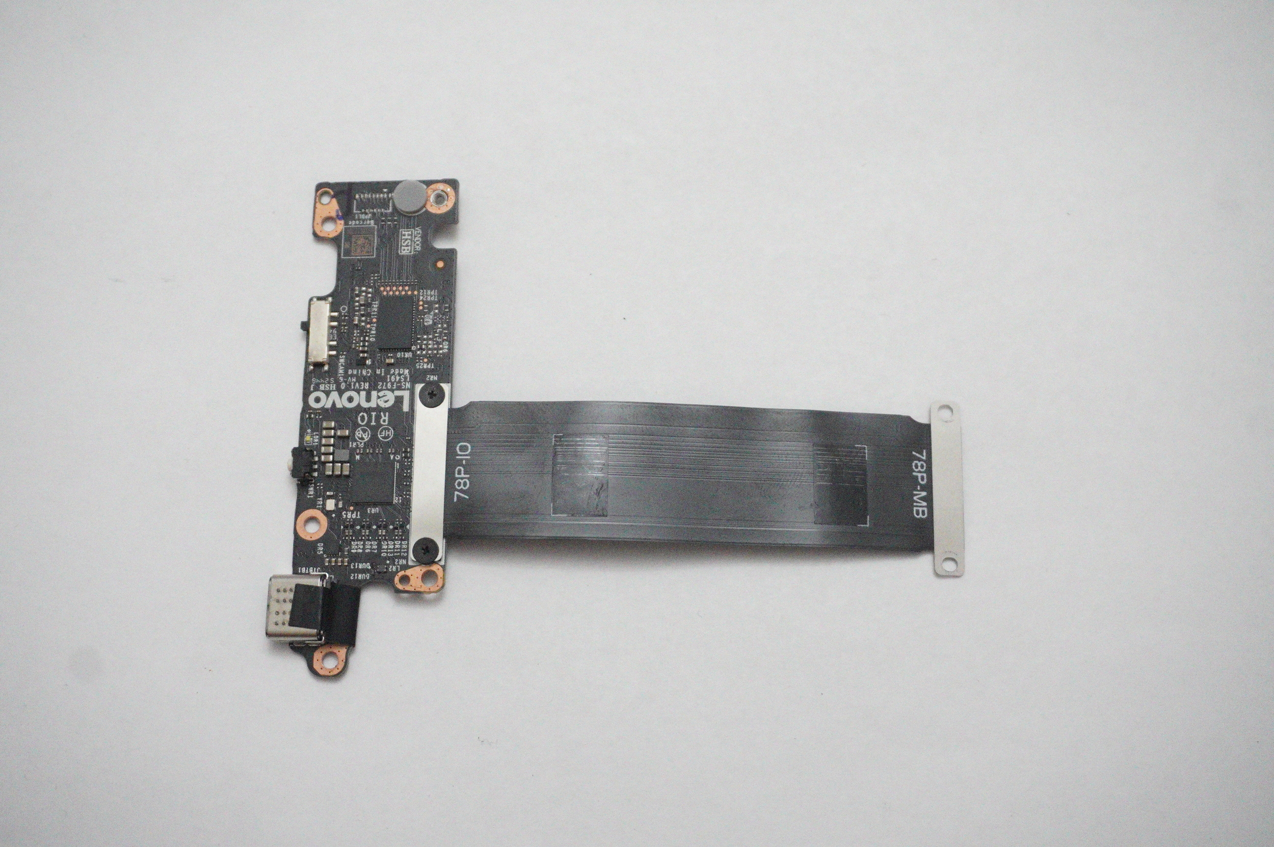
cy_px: 424
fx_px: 1697
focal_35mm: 48
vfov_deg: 28.0
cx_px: 637
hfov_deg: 41.1
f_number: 5.6
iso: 12800
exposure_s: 1/200
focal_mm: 32
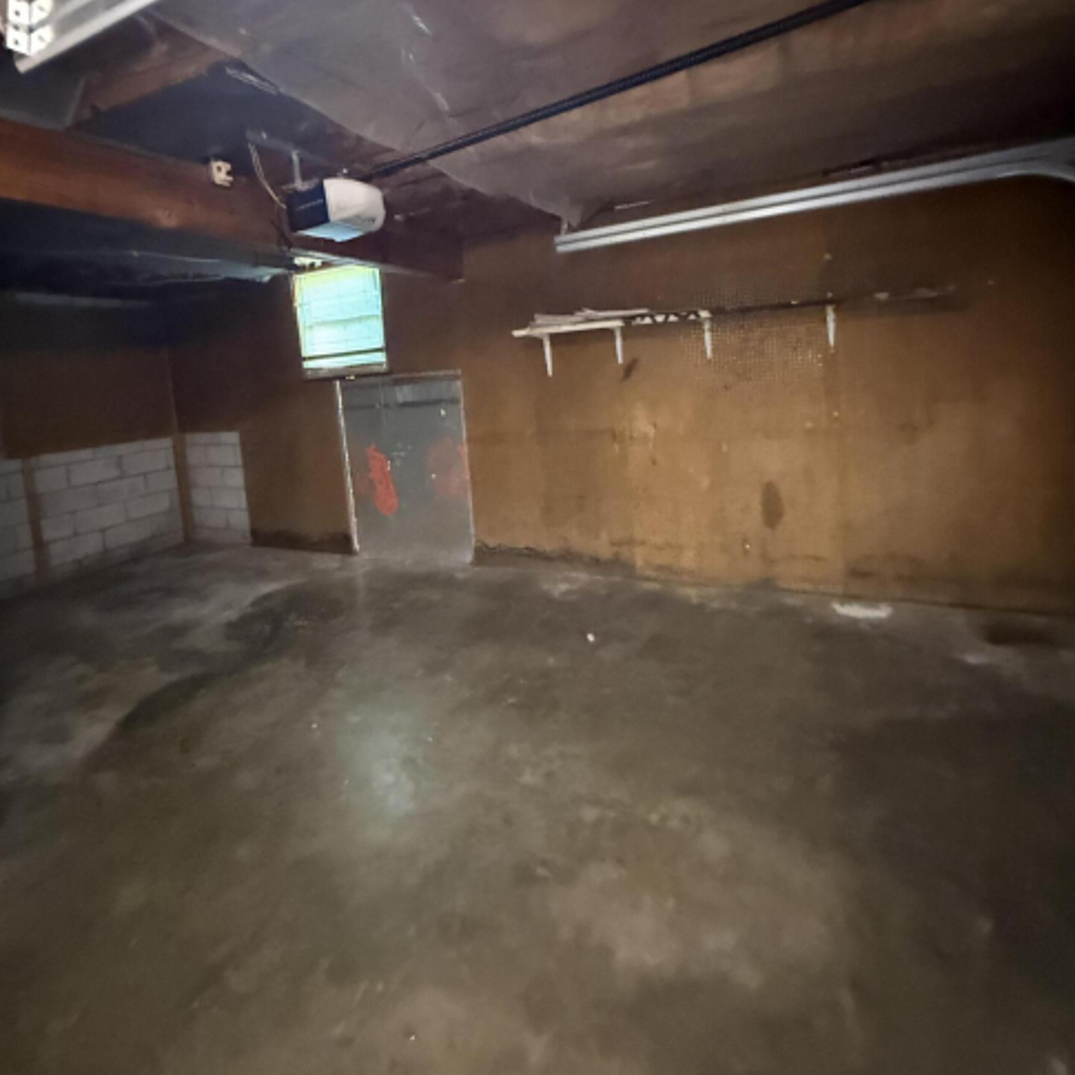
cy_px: 400
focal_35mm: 17
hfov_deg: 84.0
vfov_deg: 82.3
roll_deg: +5.0
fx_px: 597
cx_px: 545
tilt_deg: -0.4
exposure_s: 1/30
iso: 1600
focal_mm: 2.22
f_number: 2.2
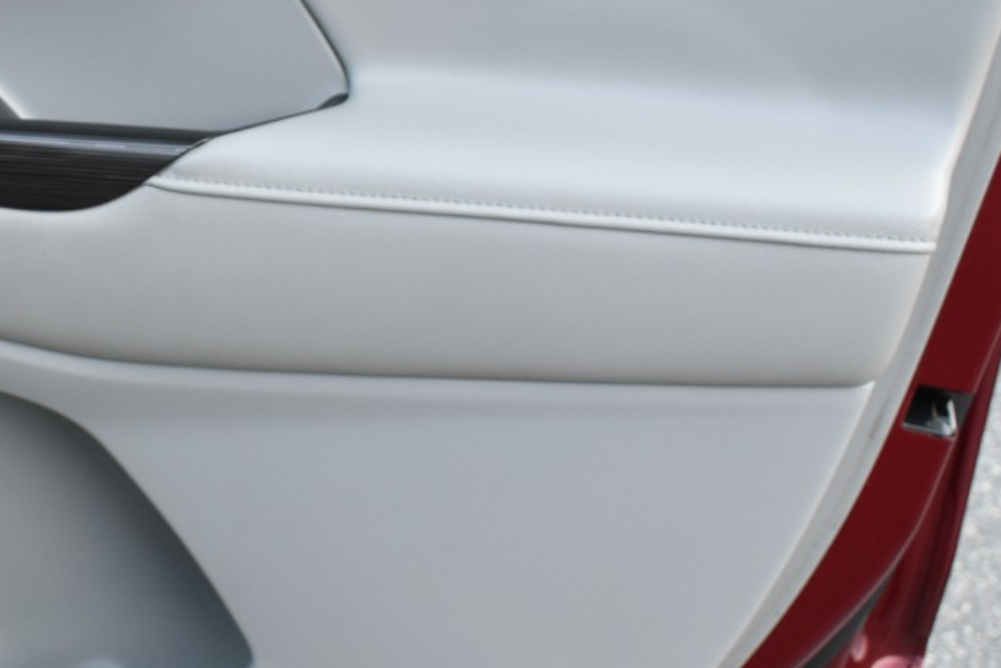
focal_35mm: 63
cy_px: 224
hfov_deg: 30.8
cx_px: 145
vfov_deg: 21.5
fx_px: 1752
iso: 560
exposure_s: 1/60
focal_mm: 18
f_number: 4
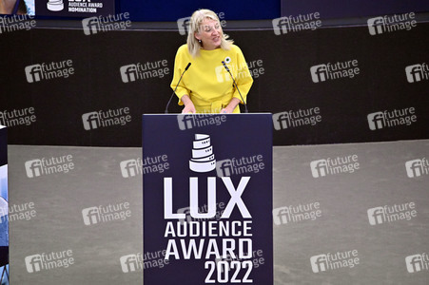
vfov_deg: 3.1
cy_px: 142
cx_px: 214
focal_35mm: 440
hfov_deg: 4.7
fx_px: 5239
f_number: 6
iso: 6400
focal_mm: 440
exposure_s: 1/500
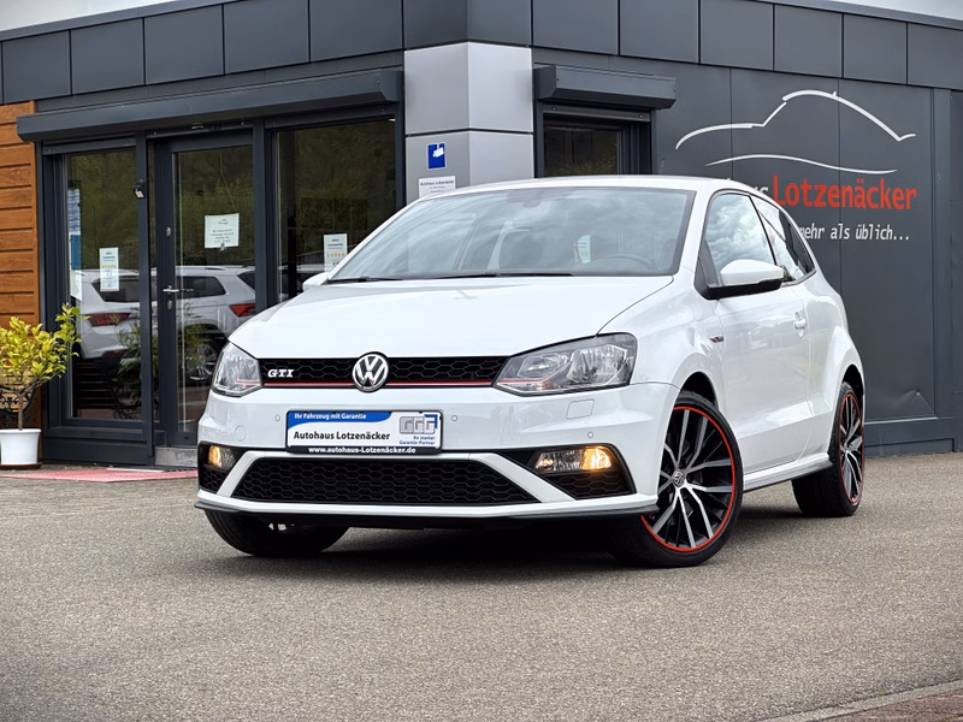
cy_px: 361
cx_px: 482
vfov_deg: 19.1
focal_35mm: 77
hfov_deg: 25.3
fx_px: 2142
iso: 32
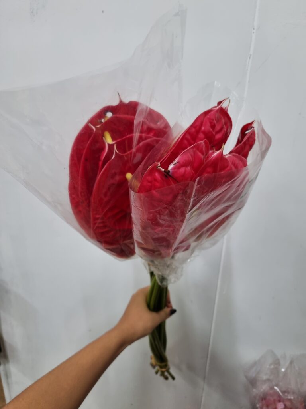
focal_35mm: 26
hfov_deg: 53.1
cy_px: 204
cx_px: 153
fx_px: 306
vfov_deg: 67.3
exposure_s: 1/120
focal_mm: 5.4
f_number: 1.8
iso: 320
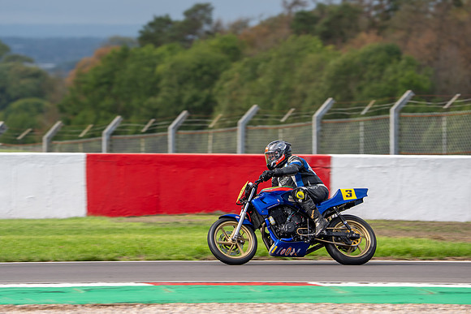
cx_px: 222
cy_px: 141
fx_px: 4709
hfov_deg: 5.7
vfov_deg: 3.8
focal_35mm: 360
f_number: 5.6
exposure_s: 1/500
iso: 125
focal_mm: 326
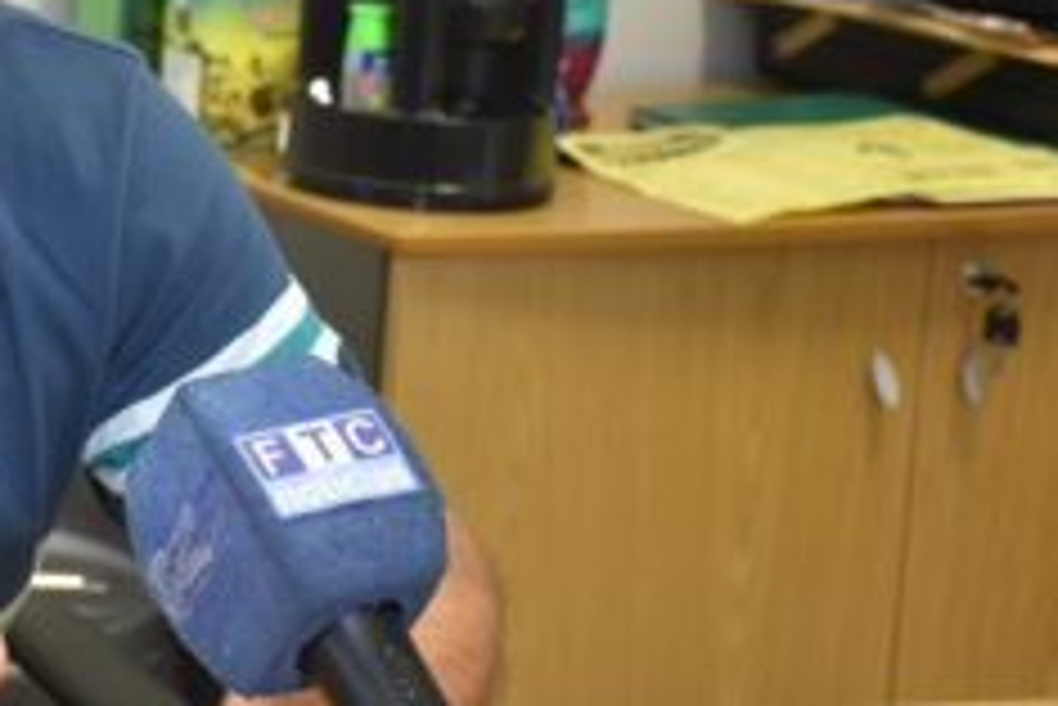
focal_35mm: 161
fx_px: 4734
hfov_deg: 12.4
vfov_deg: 8.5
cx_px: -221
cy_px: 202
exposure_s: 1/40
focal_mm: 42
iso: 400
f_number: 5
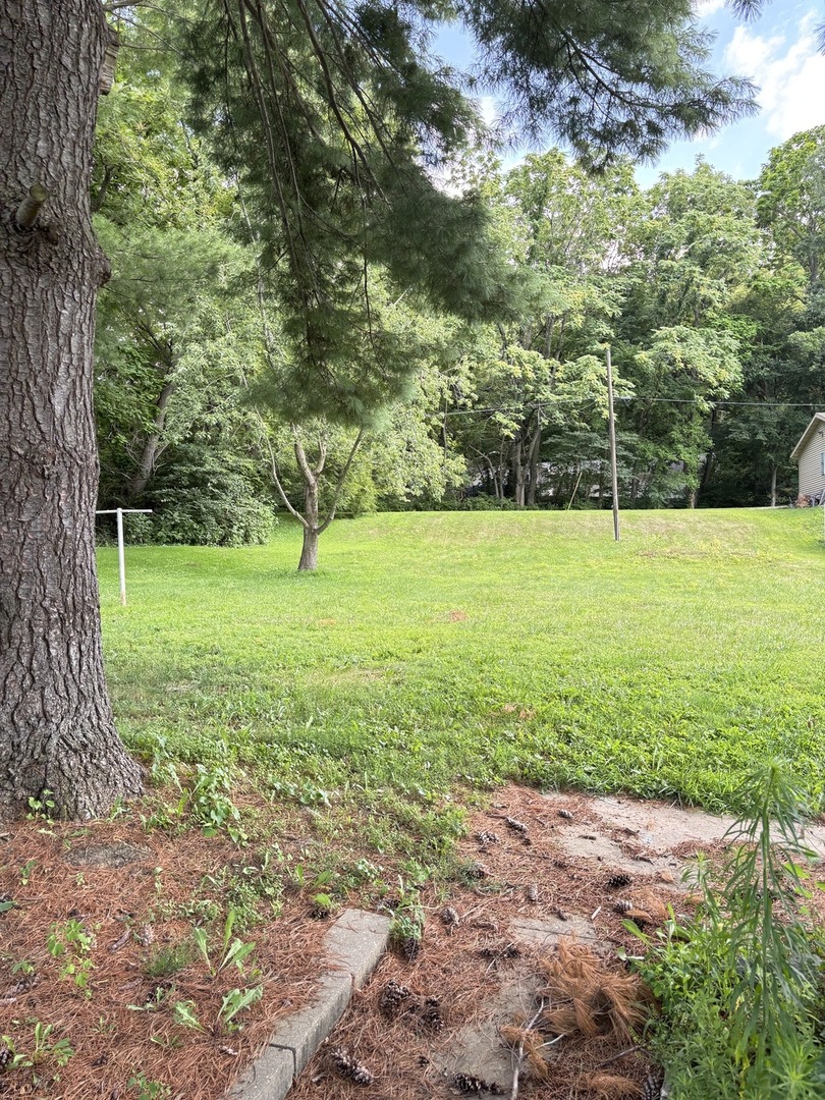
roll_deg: +0.3
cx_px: 412
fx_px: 826
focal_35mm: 26
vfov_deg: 67.3
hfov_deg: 53.1
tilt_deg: +1.3
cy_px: 550
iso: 50
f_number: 1.6
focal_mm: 5.96
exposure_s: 1/148
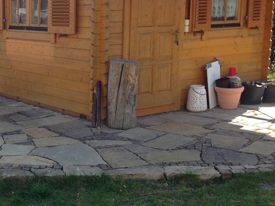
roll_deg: +0.0
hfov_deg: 27.0
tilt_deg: -7.6
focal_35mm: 69
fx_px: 548
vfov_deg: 21.3
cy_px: 105
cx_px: 16
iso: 50
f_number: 2.4
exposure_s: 1/374
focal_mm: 4.12
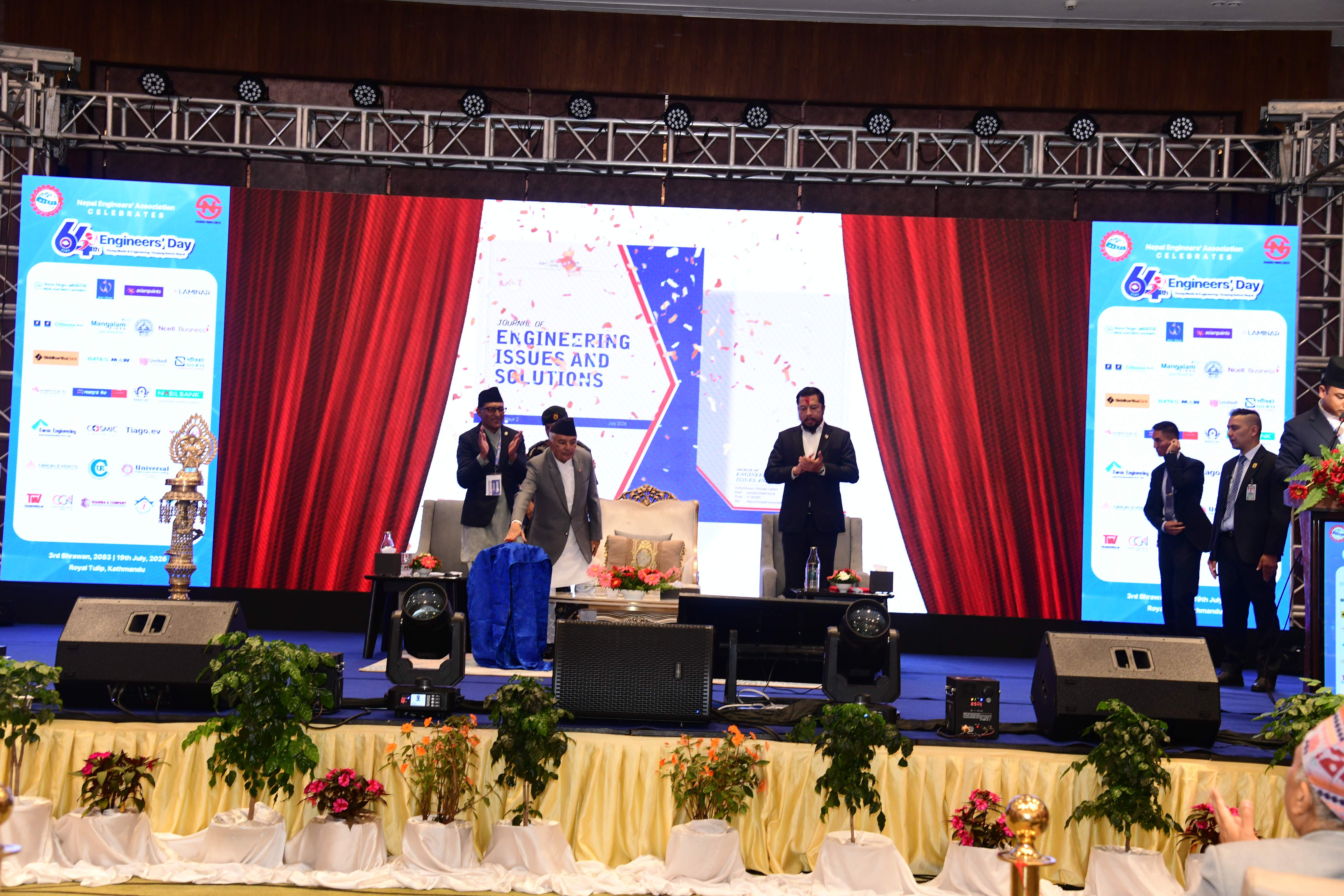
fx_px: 1717
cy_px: 448
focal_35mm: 46
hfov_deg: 42.7
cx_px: 672
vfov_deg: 29.2
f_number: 5
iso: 1600
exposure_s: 1/60
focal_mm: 46
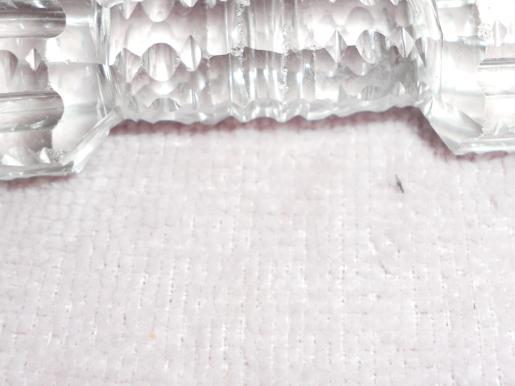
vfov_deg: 27.1
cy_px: 89
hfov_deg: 36.2
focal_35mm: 53
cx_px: 270
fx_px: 788
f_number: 8.8
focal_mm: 5.8
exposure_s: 1/25
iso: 80
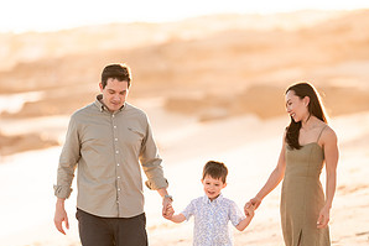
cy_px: 157
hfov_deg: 10.1
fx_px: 2092
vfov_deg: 6.7
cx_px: 184
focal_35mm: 204
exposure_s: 1/2500
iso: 100
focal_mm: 135
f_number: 1.8
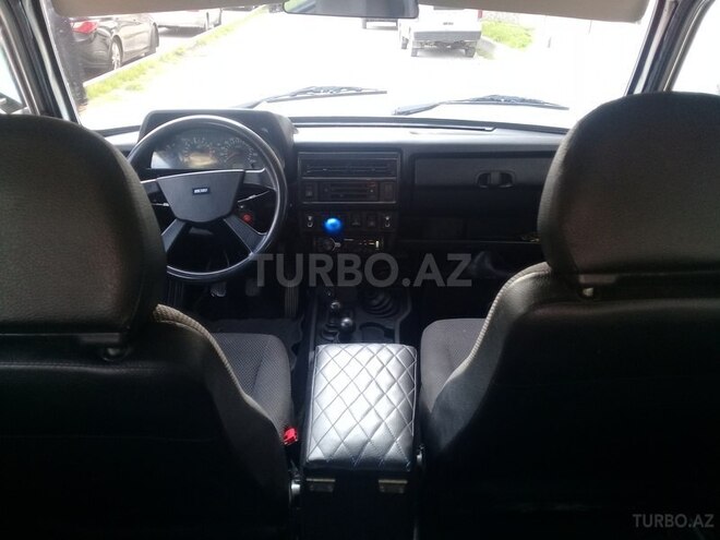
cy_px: 270
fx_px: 645
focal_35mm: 31
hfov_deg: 58.4
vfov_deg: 45.4
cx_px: 360
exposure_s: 1/33
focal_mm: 3.3
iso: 50
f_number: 2.2
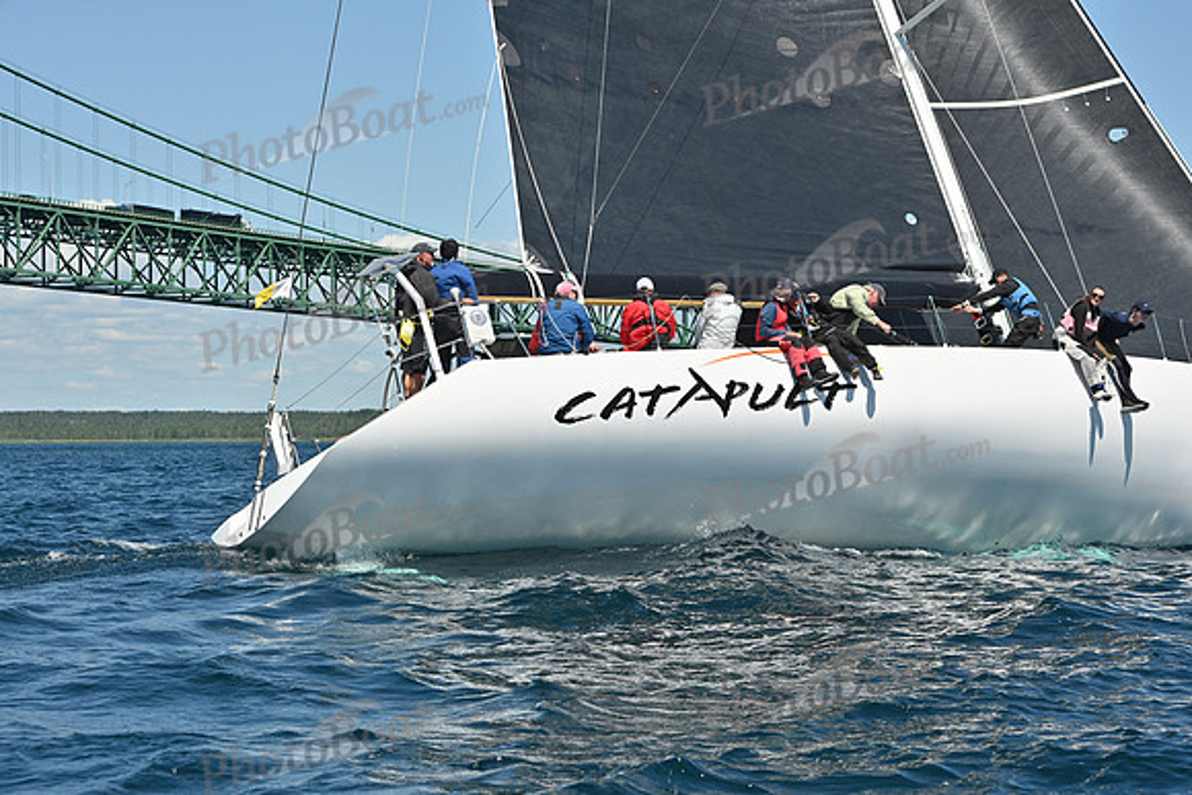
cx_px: 596
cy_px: 398
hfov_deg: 21.5
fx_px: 3146
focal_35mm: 95
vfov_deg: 14.4
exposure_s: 1/1000
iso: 320
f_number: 10
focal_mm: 95
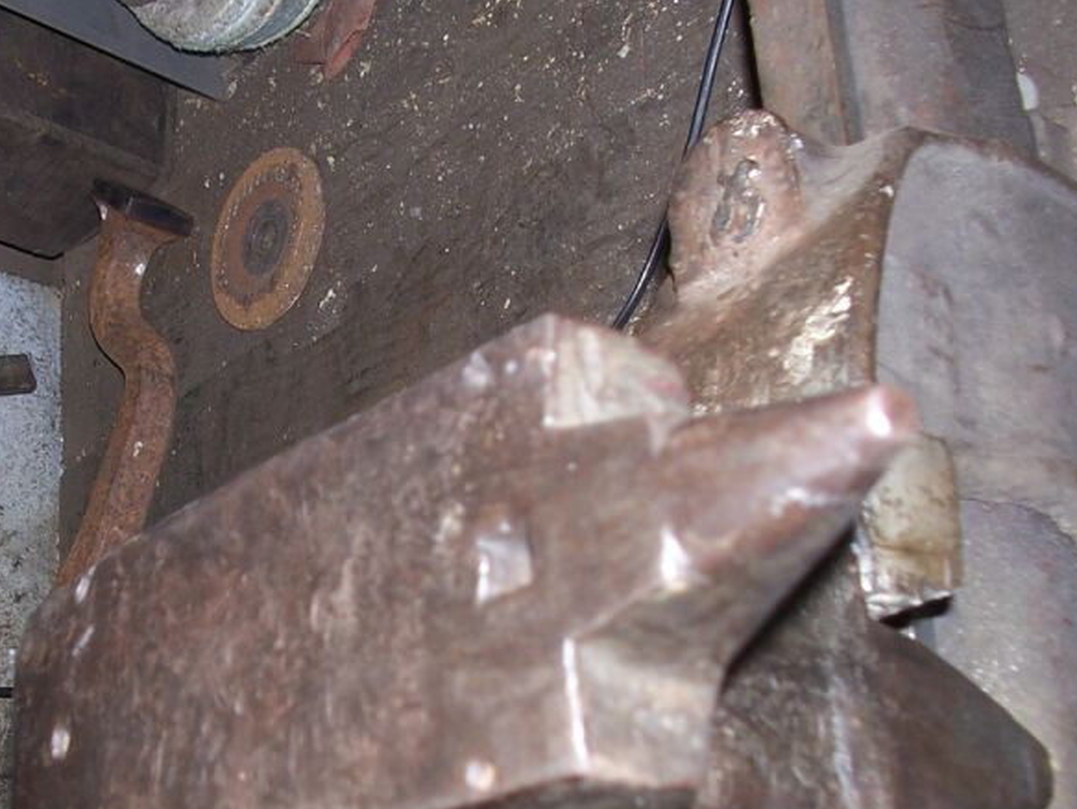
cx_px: 310
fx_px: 1868
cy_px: 602
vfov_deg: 24.2
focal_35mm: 60
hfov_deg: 31.7
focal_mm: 6
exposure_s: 1/60
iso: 80
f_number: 2.8
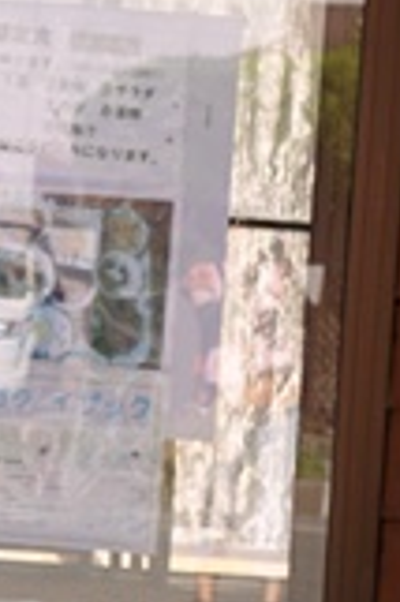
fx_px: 4793
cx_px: 1895
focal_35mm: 287
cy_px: -114
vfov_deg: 7.1
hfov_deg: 4.2
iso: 100
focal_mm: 30
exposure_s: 1/200
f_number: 5
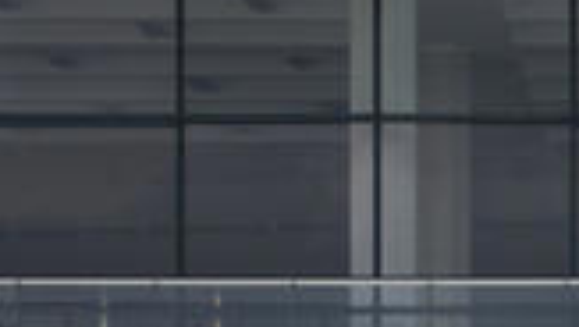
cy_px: 537
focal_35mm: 267
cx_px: 732
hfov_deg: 8.0
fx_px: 4103
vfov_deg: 4.5
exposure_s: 1/50
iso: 800
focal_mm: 52
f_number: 2.8
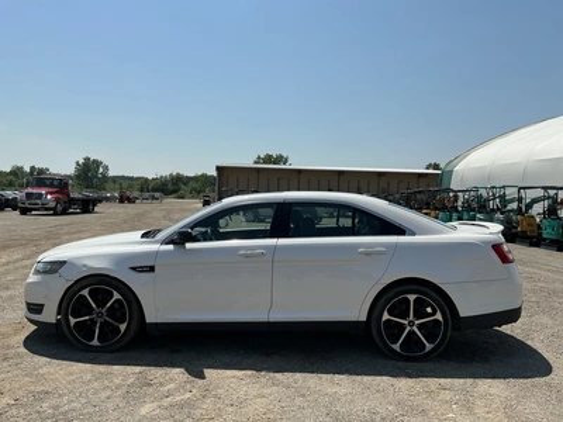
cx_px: 282
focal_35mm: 28
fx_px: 455
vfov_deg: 49.7
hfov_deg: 63.4
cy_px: 211
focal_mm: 3
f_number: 1.8
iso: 25
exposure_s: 1/3125
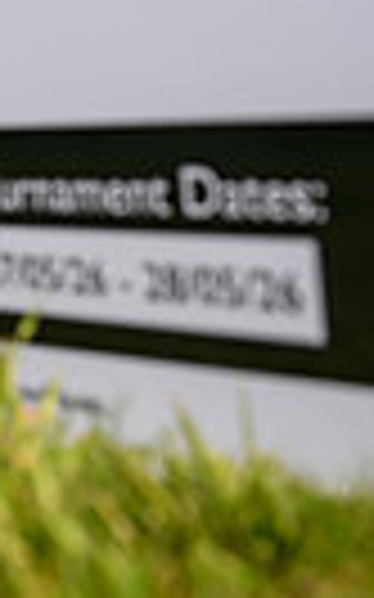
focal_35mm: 107
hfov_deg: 10.1
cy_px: -128
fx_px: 1747
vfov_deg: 18.4
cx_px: -622
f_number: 4
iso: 250
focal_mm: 24
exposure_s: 1/3200
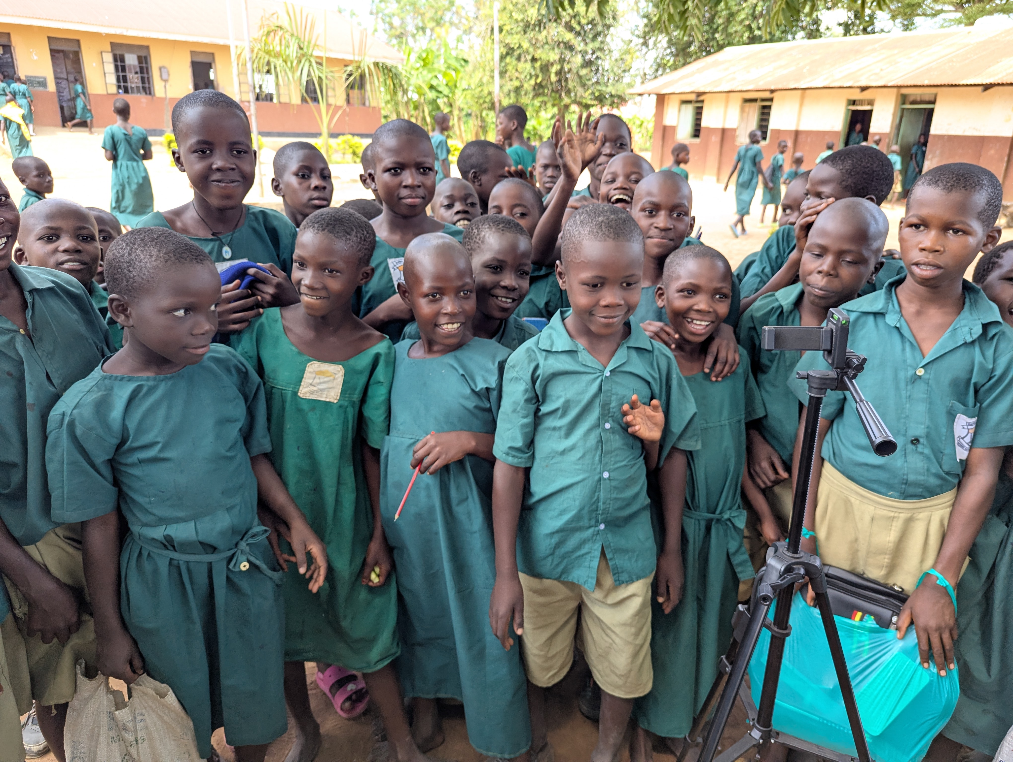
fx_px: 703
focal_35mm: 24
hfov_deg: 71.5
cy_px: 381
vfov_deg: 56.9
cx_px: 506
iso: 74
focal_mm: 6.81
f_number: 1.85
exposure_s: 1/233
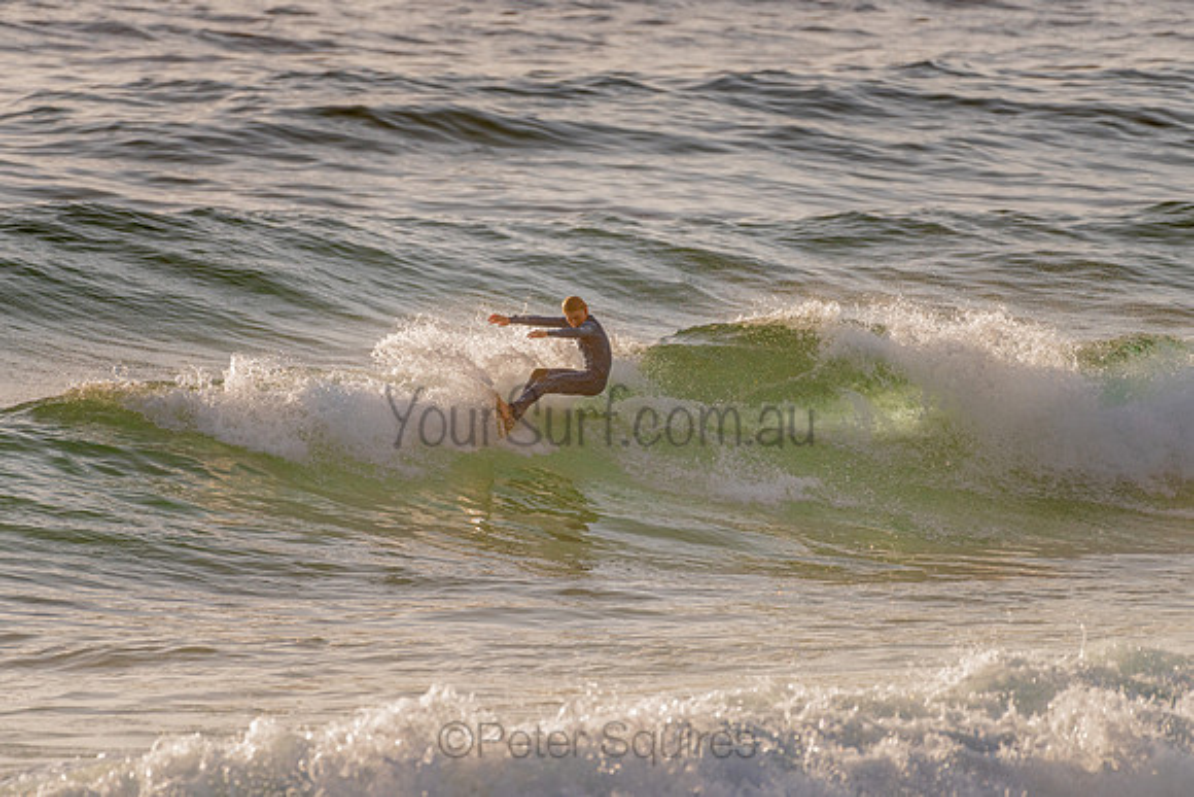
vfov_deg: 2.2
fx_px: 20332
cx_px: 582
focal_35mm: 613
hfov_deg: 3.4
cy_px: 387
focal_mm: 500
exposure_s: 1/2000
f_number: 5.6
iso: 200
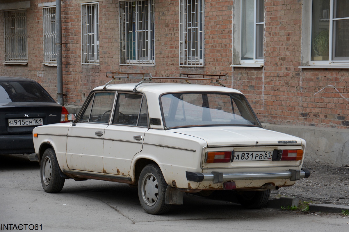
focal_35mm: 112
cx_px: 174
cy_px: 116
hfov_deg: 18.2
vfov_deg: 12.2
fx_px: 1091
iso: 200
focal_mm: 75
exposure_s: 1/200
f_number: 7.1
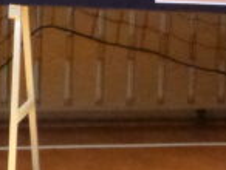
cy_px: 40
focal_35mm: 350
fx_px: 2289
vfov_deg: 4.3
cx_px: 125
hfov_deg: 5.7
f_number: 3.2
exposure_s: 1/60
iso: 800
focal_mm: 9
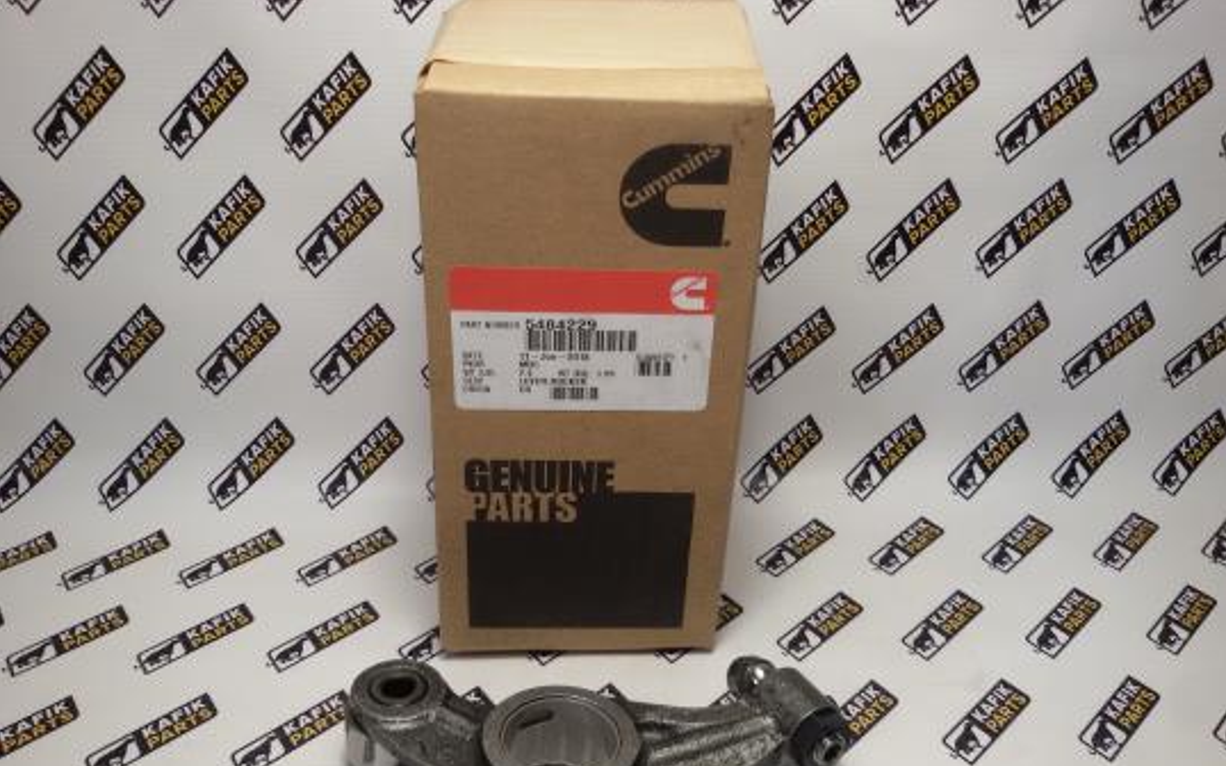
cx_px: 613
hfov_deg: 58.2
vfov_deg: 38.2
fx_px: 1102
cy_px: 455
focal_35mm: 33
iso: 64
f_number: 2.4
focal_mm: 2.93
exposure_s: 1/50
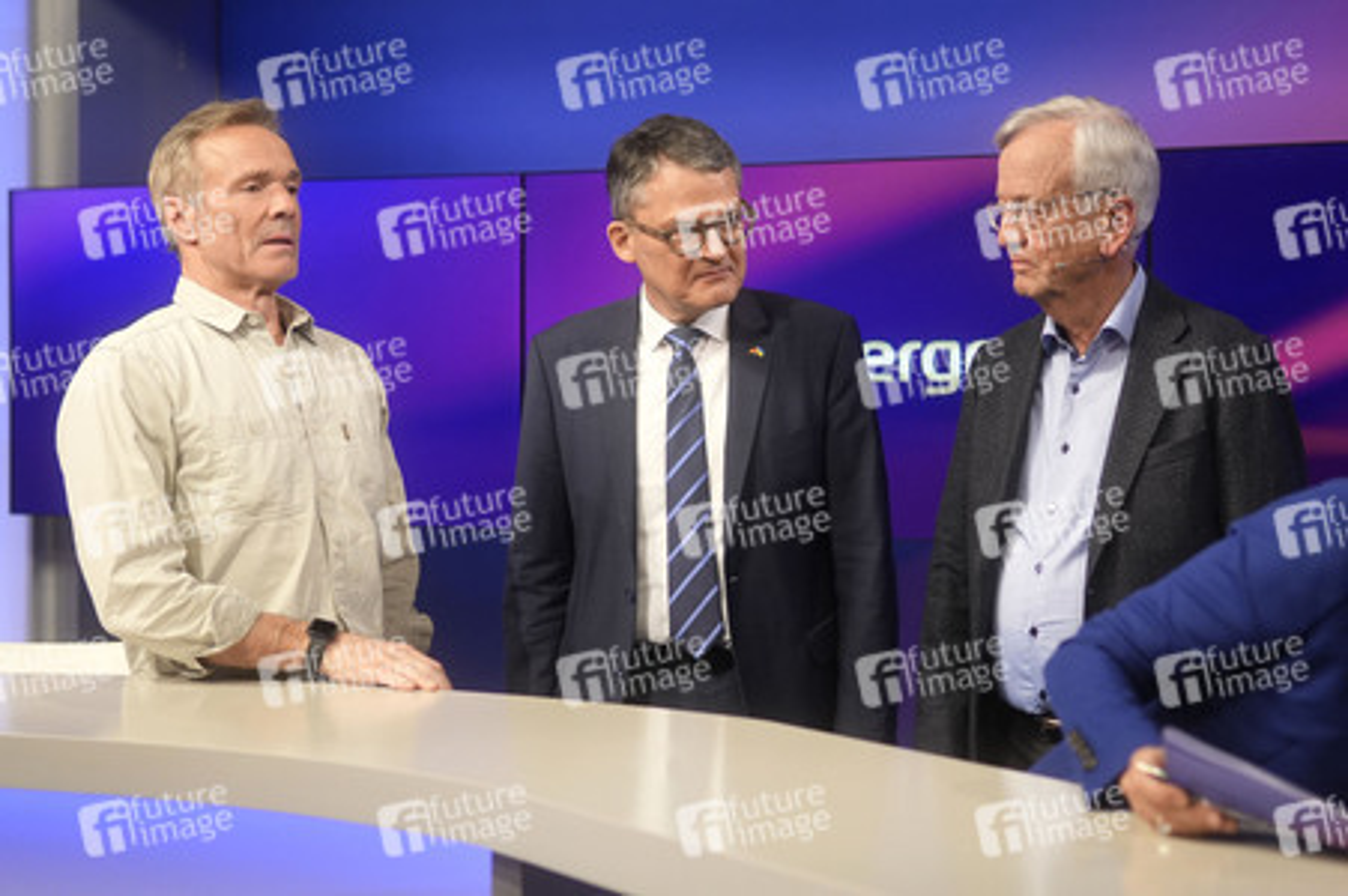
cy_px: 448
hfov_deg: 43.6
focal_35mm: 45
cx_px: 674
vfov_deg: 29.8
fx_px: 1684
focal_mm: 30
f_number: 1.6
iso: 640
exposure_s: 1/320
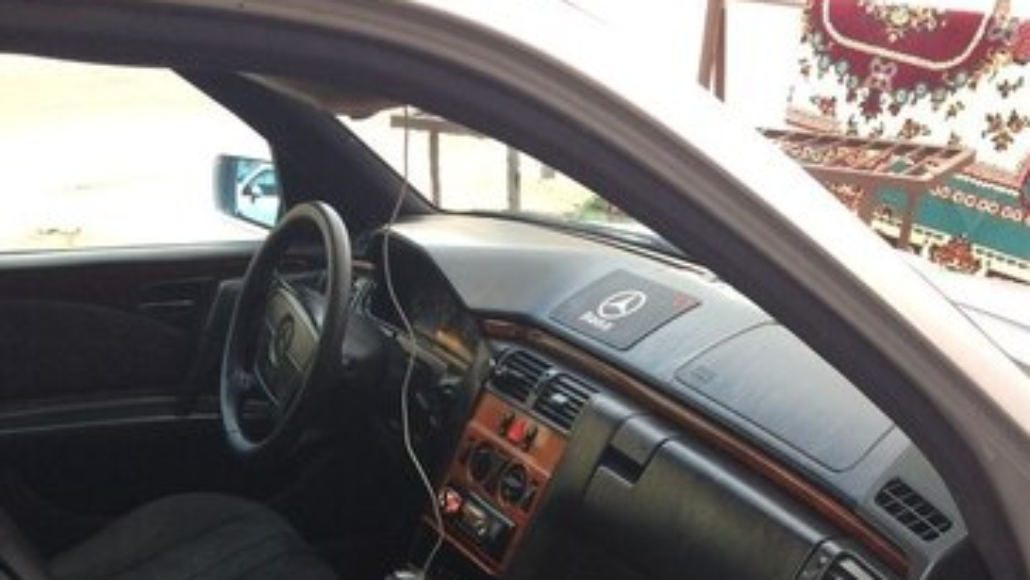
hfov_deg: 47.3
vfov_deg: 25.1
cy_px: 688
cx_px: 521
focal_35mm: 43
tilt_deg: -36.0
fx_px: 1175
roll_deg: -2.5
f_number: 2.2
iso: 32
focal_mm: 4.15
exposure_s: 1/33
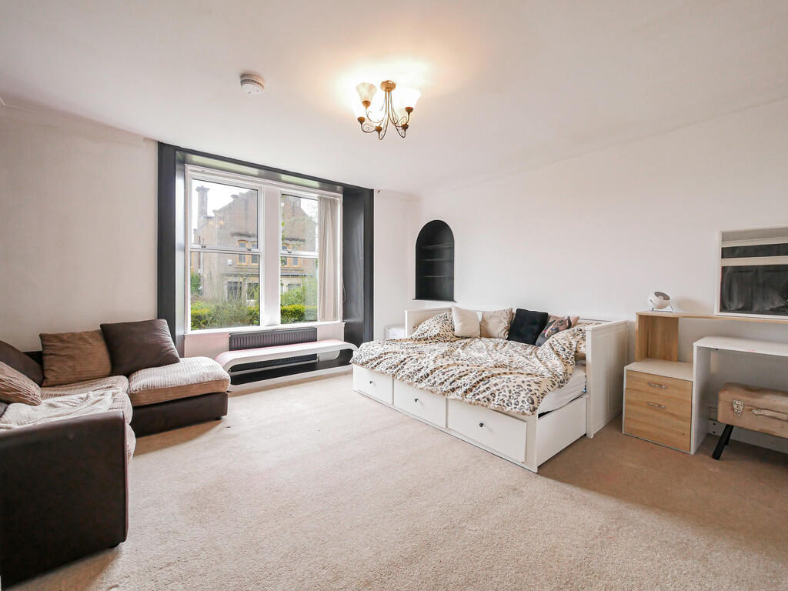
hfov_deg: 102.1
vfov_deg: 85.7
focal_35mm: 14
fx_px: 319
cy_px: 296
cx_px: 394
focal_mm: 7
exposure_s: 1/60
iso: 1250
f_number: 4
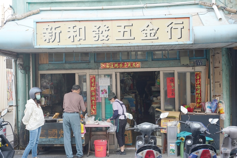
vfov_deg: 25.1
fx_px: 355
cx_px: 118
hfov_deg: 36.9
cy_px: 79
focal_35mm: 54
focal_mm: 54
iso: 160
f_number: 4
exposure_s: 1/60
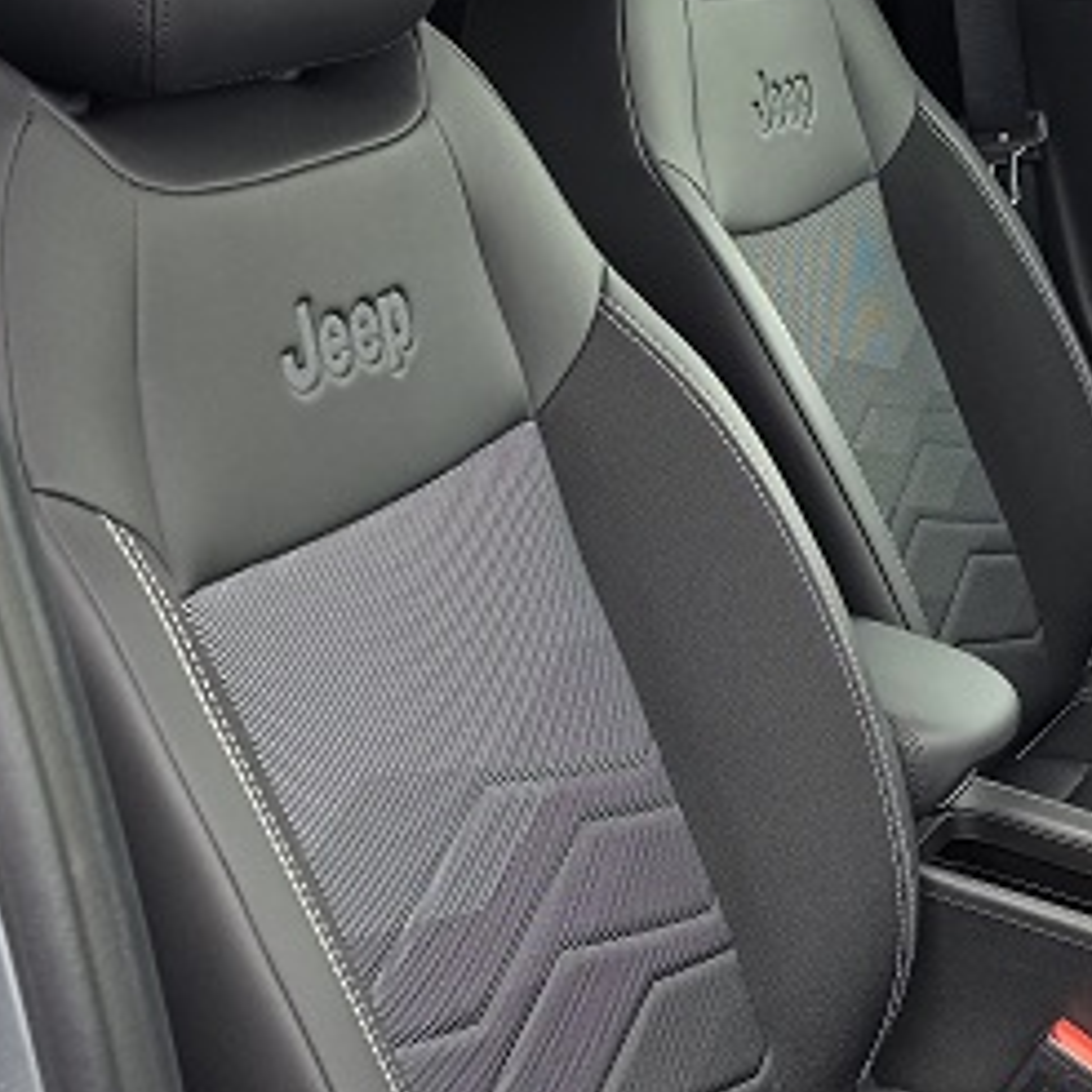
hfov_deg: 25.0
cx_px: 1070
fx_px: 2356
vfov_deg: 25.7
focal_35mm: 66
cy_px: 861
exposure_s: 1/180
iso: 32
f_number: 1.4
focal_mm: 6.5
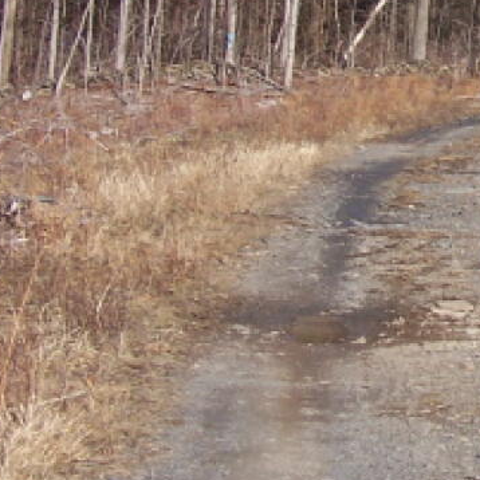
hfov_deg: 13.1
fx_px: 2008
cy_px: 81
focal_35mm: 128
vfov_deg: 13.5
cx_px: 645
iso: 80
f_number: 4
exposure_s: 1/800
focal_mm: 6.3
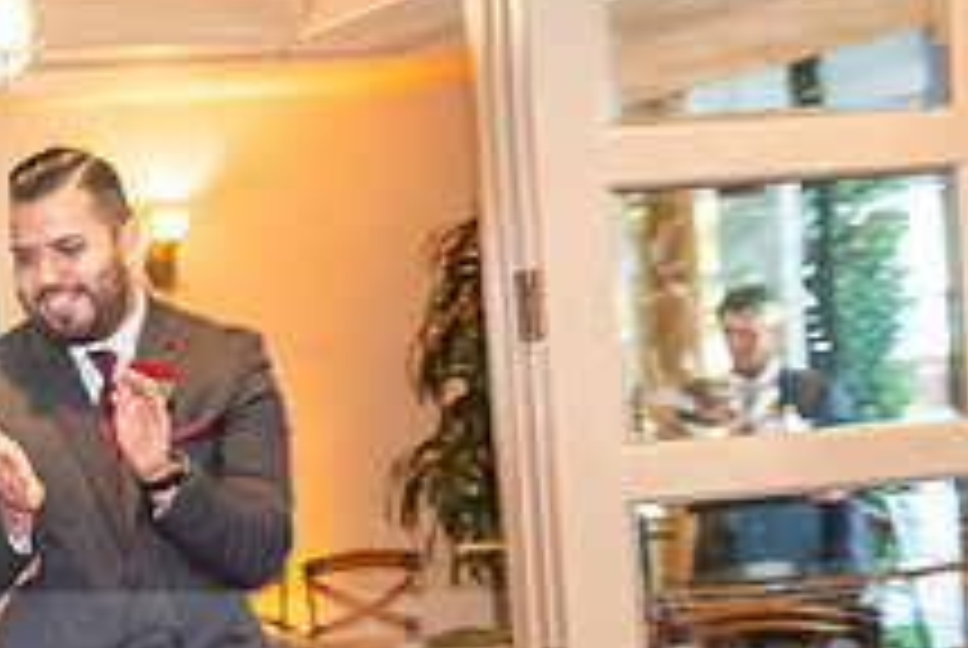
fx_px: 4066
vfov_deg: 9.0
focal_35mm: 151
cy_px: 700
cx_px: 126
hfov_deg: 13.5
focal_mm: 56
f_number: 3.5
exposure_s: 1/125
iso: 1600
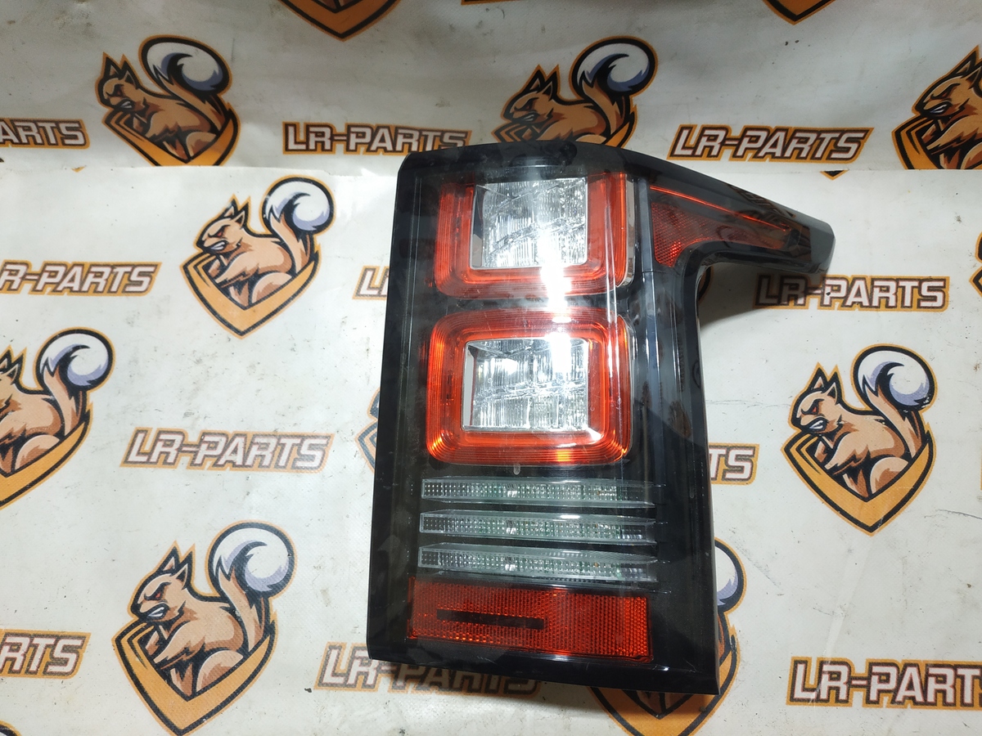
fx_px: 681
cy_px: 368
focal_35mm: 24
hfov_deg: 71.6
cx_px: 491
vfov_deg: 56.8
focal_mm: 3.94
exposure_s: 1/50
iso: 100
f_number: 1.9
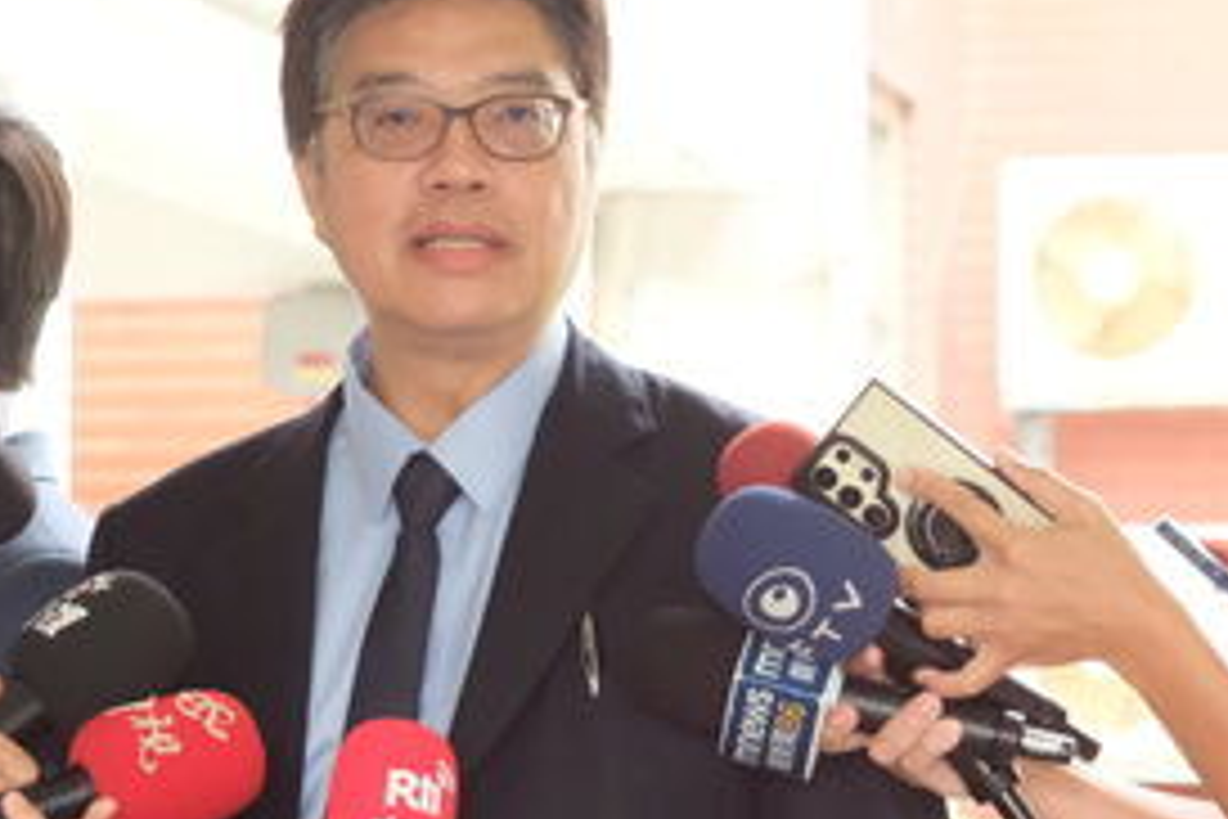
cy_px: 457
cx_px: 346
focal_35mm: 88
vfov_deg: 15.5
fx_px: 3002
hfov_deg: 23.0
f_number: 2.8
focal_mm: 40.1
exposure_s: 1/250
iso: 3200
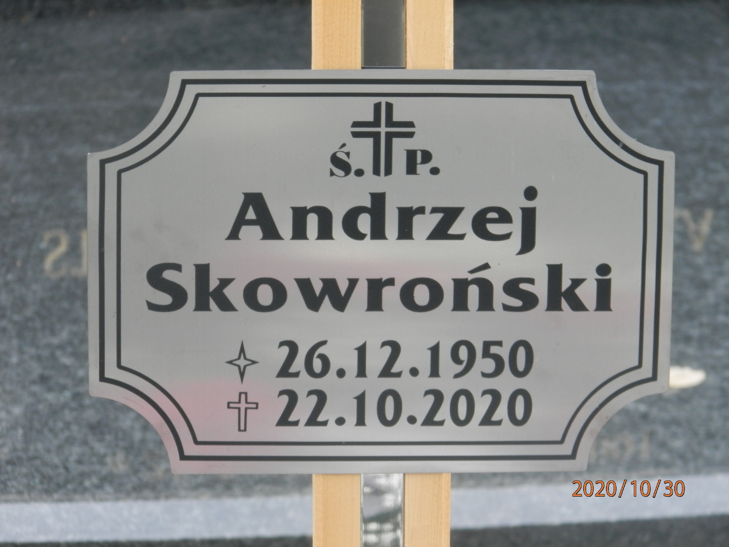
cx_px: 364
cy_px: 274
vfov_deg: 6.6
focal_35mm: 224
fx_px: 4717
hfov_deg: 8.8
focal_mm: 40
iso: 200
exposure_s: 1/50
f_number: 5.4
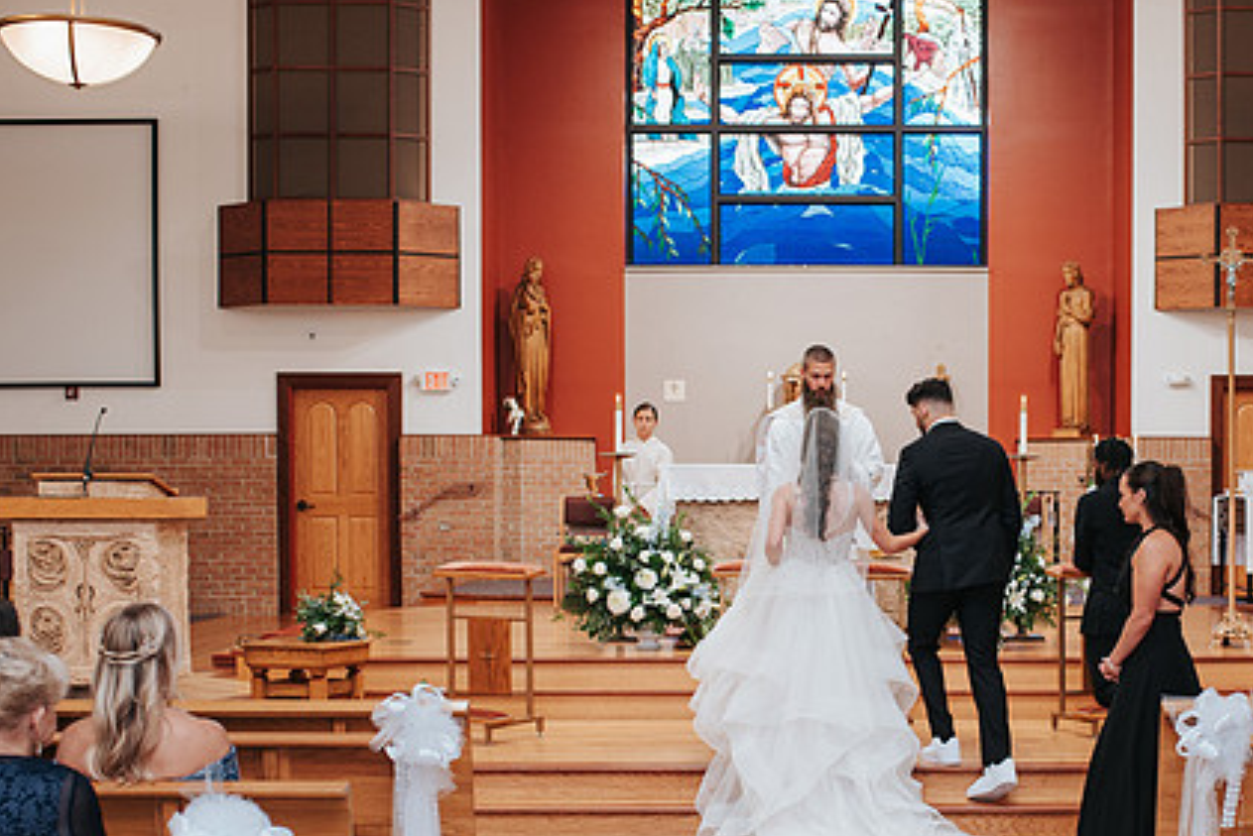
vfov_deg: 21.4
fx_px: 2193
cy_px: 622
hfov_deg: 31.6
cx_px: 855
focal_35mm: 63
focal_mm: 35
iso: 560
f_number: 2.8
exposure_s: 1/125
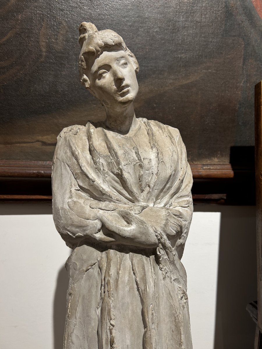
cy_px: 174
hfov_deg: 53.1
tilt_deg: -4.8
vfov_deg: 67.3
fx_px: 262
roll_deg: -1.3
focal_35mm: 26
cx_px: 131
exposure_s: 1/117
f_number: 1.5
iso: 80
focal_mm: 5.7
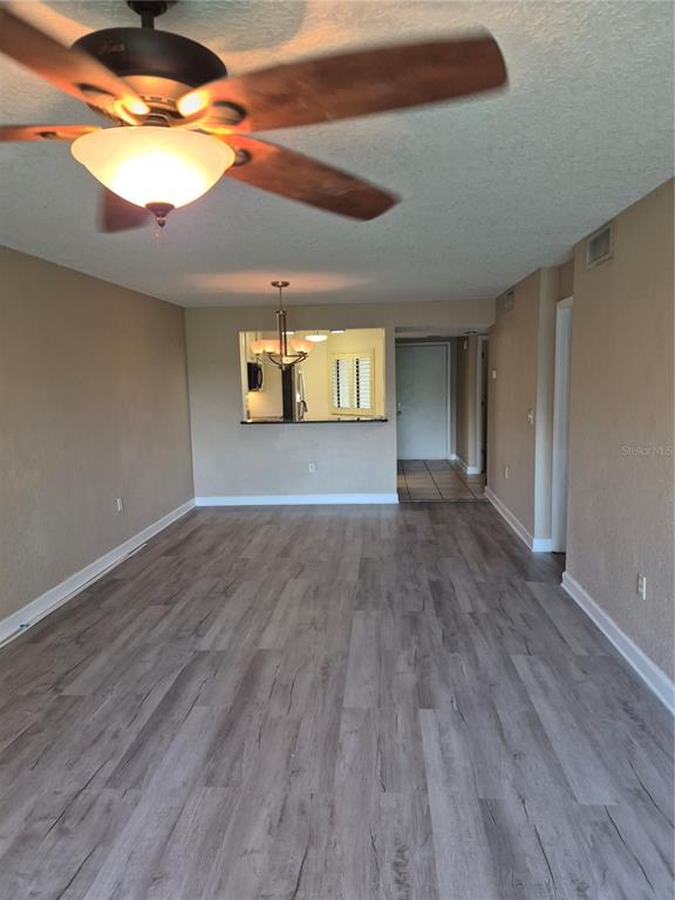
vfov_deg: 73.9
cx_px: 338
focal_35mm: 23
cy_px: 450
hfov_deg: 58.9
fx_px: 598
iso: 200
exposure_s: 1/120
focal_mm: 5.4
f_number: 1.8
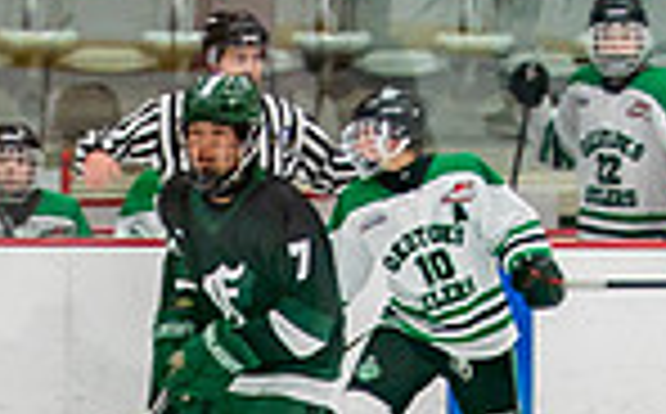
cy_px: 731
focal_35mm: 495
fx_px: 8971
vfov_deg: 2.6
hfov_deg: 4.2
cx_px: 77
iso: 500
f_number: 3.2
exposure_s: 1/640
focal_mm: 70
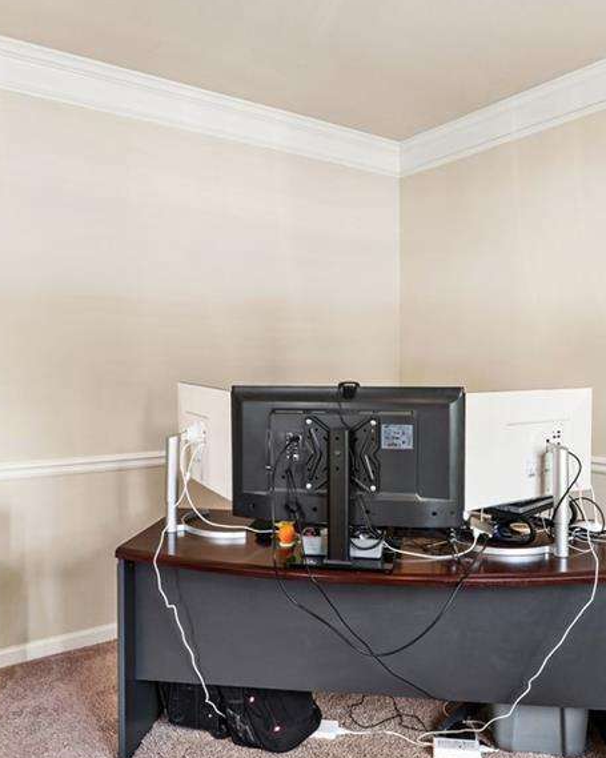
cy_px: 396
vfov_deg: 62.5
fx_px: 624
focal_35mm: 28
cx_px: 308
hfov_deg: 51.8
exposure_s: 1/10
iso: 400
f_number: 8
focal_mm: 11
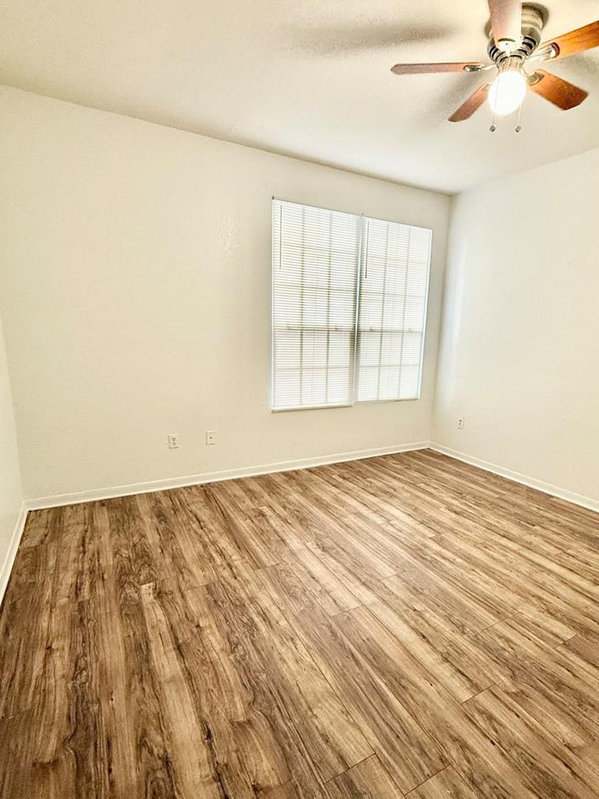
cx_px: 322
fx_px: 415
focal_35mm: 18
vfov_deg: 87.7
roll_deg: -2.1
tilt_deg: -11.7
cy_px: 414
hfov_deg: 71.5
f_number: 2.2
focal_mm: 2.22
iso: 320
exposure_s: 1/120
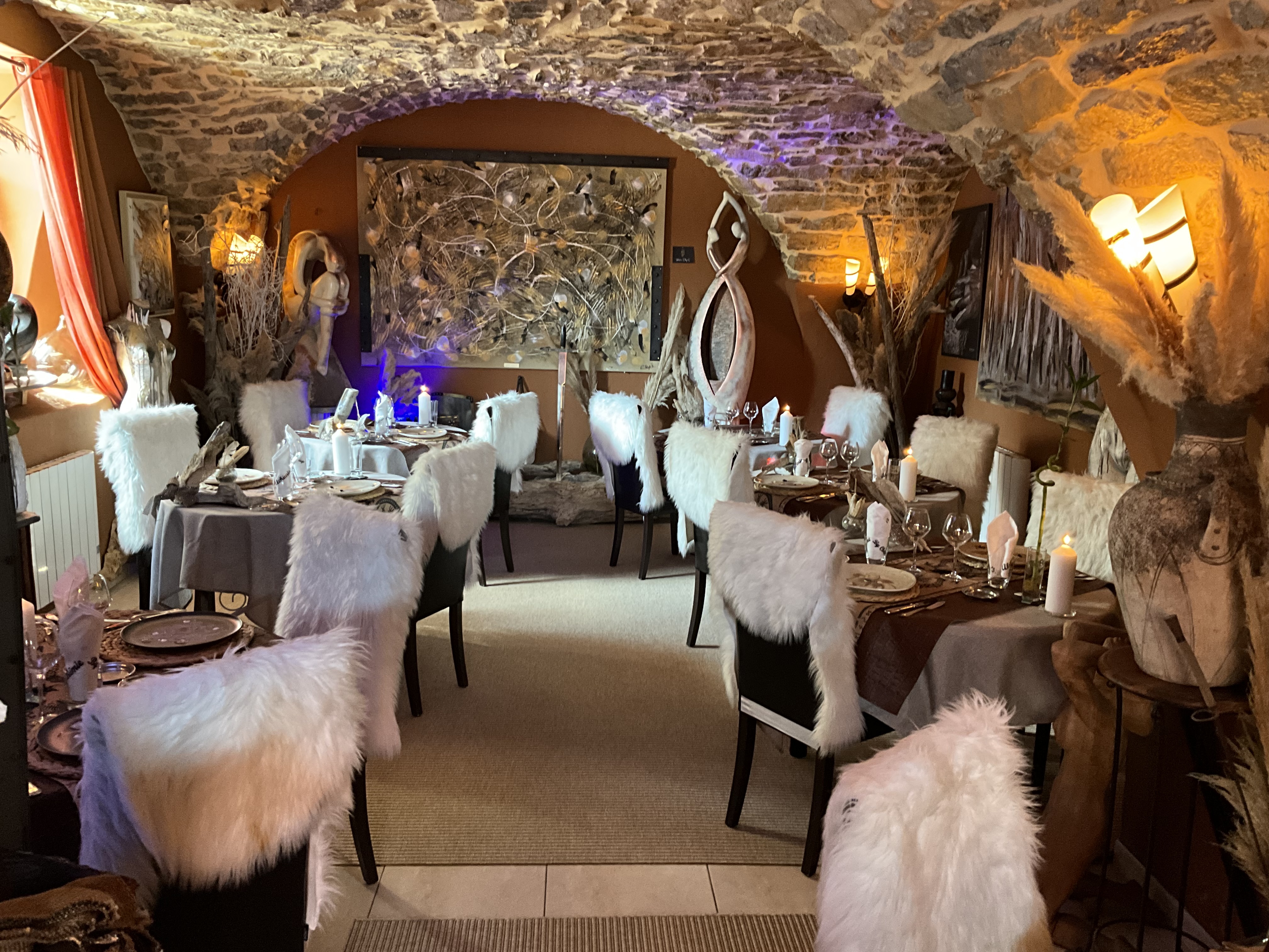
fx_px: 1063
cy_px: 476
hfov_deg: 61.7
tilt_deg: -10.3
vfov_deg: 48.2
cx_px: 634
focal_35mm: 29
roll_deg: -1.8
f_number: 1.8
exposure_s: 1/43
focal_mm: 3
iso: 320
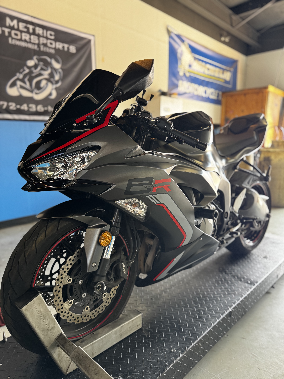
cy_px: 190
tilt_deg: -10.1
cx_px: 142
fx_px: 263
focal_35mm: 24
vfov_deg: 71.6
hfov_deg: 56.8
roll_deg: +1.5
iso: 400
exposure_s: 1/60
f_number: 1.78
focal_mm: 6.76
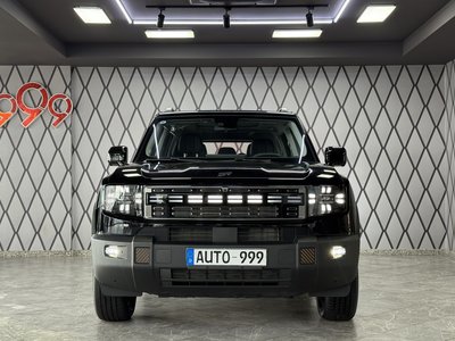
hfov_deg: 39.7
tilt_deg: +0.2
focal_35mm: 48
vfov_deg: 30.3
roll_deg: +0.4
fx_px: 631
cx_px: 228
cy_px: 170
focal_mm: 6.76
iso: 100
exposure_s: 1/100
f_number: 1.78
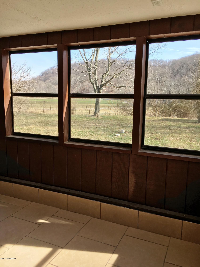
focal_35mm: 29
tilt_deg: -9.9
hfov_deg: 48.2
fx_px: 223
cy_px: 134
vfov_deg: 61.7
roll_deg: -0.5
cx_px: 100
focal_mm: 4.15
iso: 25
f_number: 2.2
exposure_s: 1/427
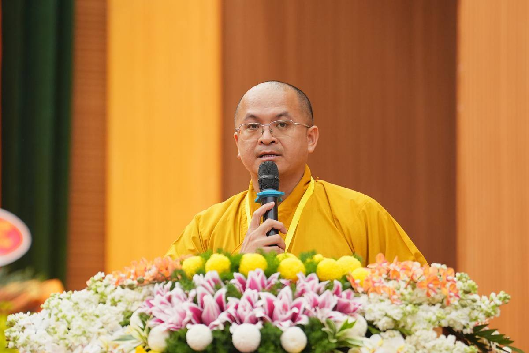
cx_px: 264
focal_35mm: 300
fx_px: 4408
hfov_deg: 6.9
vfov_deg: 4.6
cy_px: 176
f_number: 3.5
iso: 2500
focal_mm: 200
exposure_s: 1/125
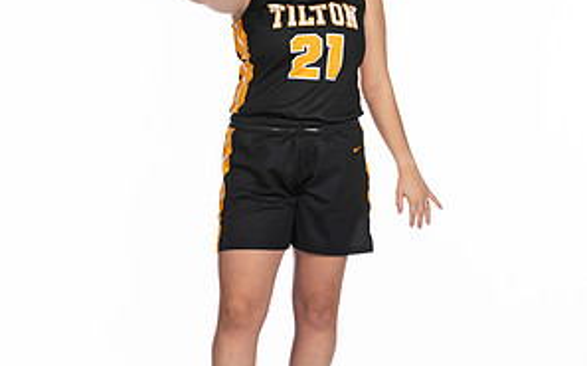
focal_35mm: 174
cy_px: 101
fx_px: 2781
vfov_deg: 7.5
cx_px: 294
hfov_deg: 12.0
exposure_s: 1/100
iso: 100
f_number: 5.6
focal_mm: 75
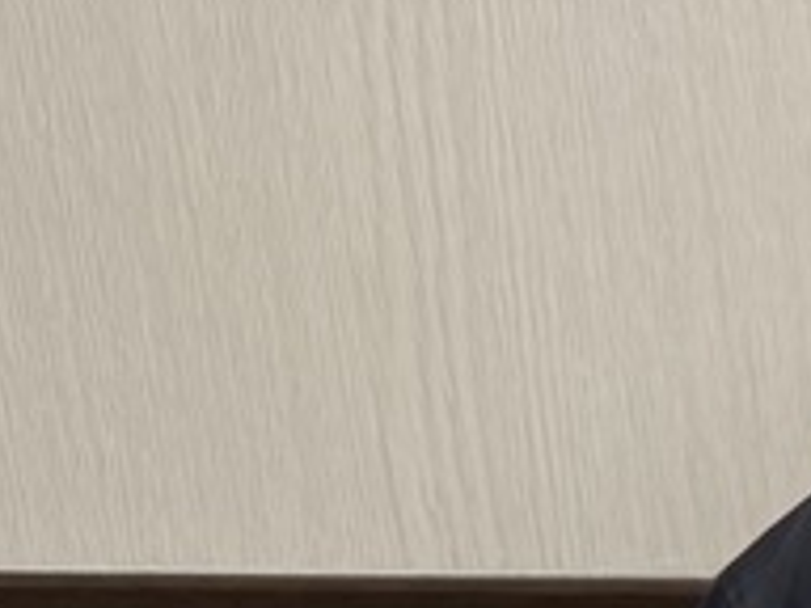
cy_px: 735
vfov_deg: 8.4
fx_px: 4100
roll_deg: +0.2
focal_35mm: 175
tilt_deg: -13.2
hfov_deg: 8.3
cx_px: 2860
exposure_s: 1/120
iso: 125
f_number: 1.78
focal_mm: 6.76
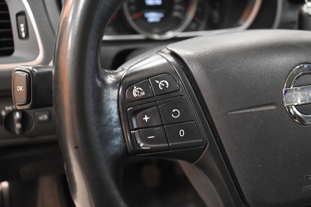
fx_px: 337
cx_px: 156
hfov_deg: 49.6
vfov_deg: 34.2
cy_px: 104
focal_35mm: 39
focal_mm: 26
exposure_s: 1/30
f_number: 4
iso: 3200
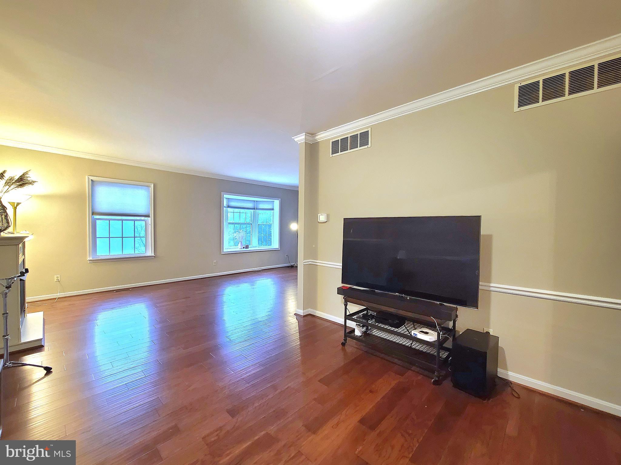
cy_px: 232
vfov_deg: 89.9
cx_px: 310
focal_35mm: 13
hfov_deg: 106.2
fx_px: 233
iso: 320
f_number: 2.2
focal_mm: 2.2
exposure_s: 1/30
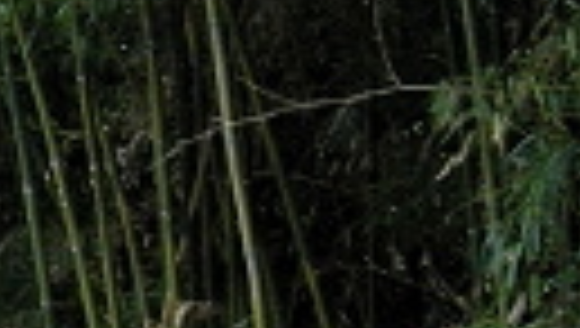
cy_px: 539
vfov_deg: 5.9
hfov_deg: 10.1
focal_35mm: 205
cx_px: -324
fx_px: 3157
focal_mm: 6.3
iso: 95
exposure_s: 1/36.7
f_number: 3.2
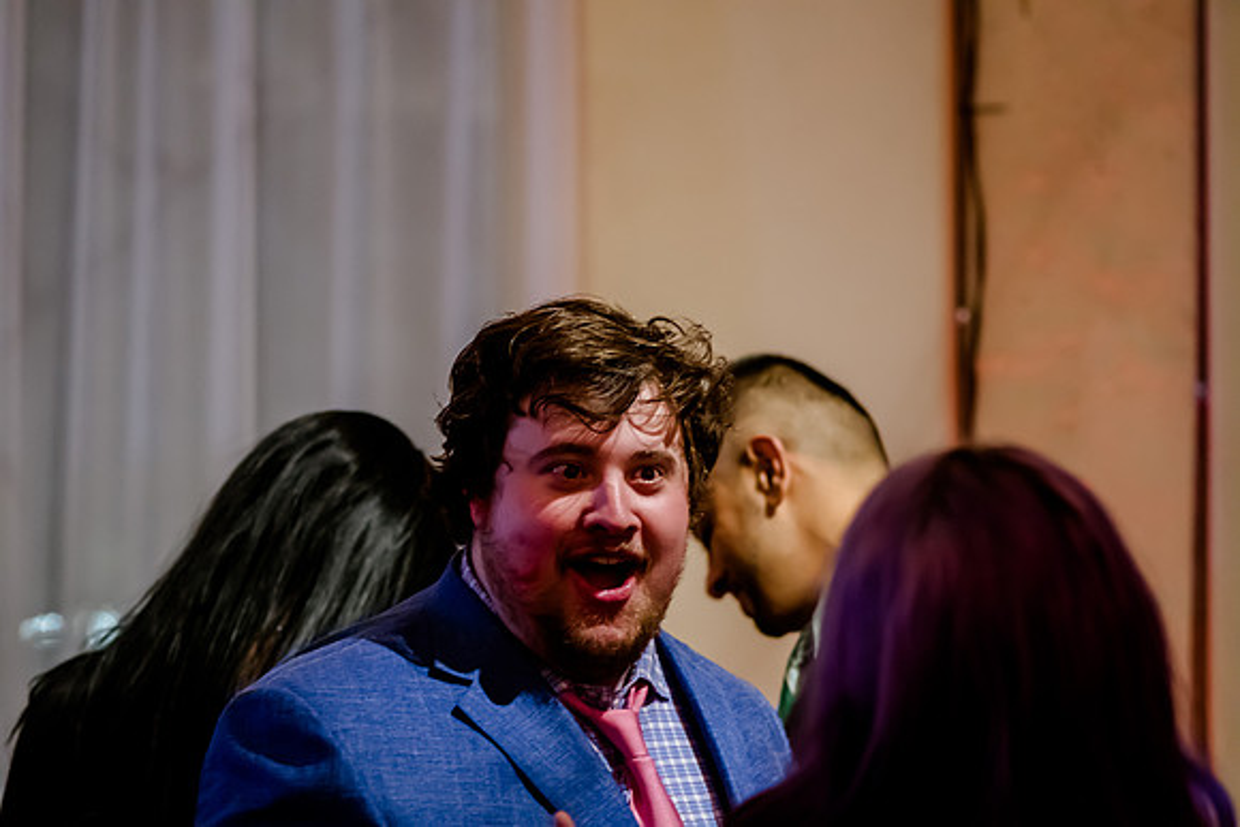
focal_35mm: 158
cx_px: 620
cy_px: 414
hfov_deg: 13.0
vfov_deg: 8.7
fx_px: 5426
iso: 4000
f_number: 2.8
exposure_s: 1/100
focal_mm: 105
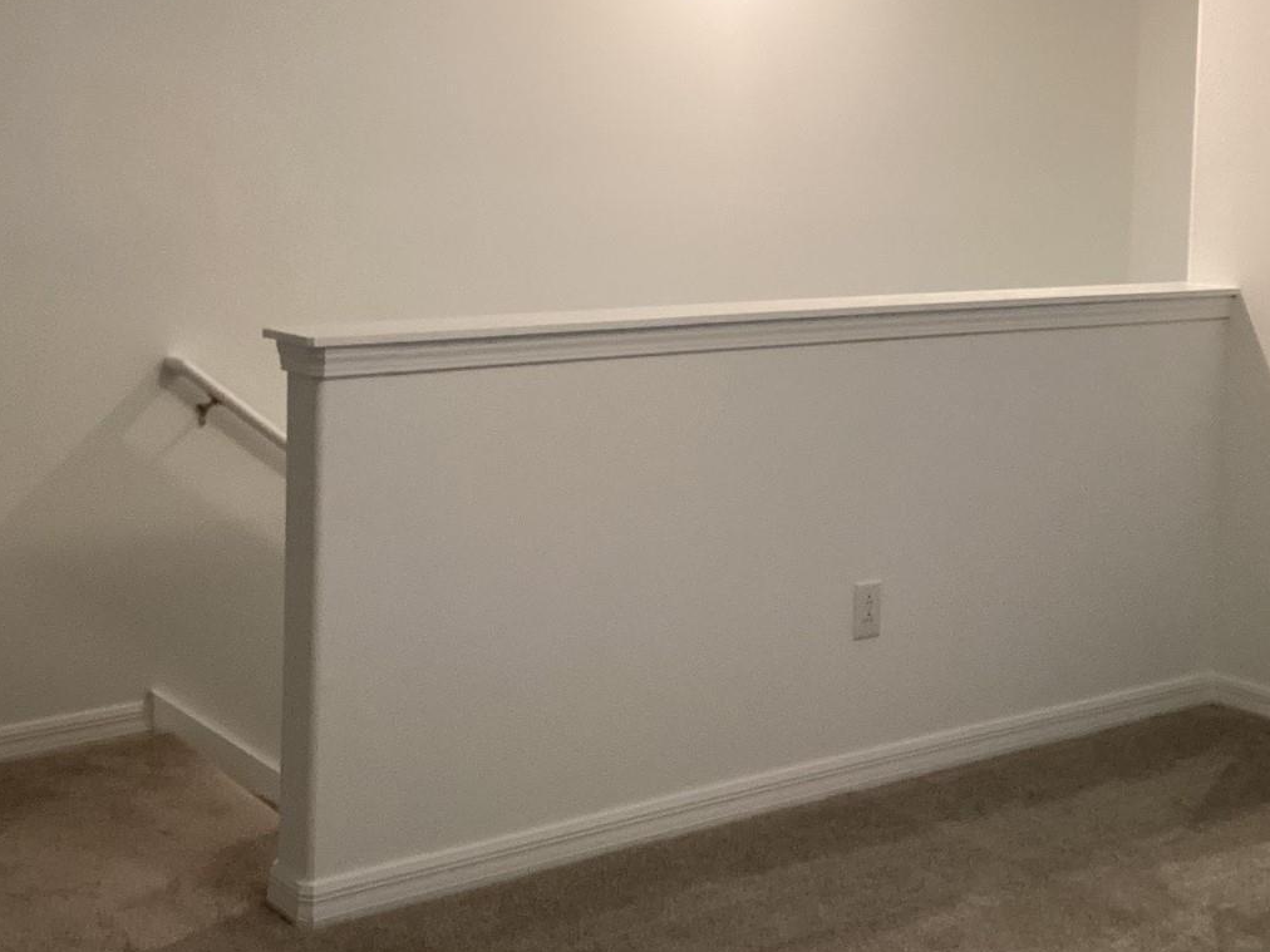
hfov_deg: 38.4
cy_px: 255
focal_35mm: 49
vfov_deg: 29.3
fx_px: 1798
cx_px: 417
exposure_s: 1/60
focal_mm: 3.3
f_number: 2.4
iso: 200
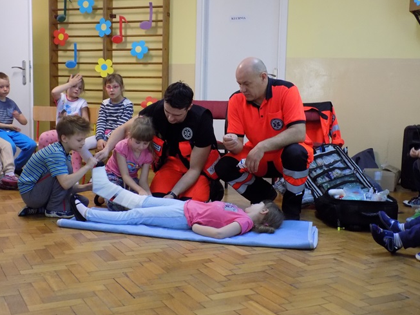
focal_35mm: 44
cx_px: 203
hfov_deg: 42.9
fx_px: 534
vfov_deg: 32.9
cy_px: 163
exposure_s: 1/25
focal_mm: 7.3
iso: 400
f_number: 3.6
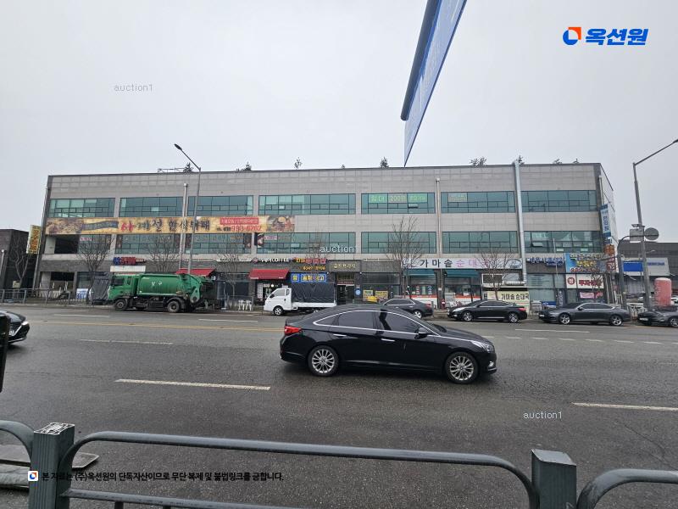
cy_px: 254
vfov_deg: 89.9
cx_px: 339
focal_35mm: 13
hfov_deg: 106.2
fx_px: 255
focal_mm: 2.2
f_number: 2.2
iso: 50
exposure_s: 1/836
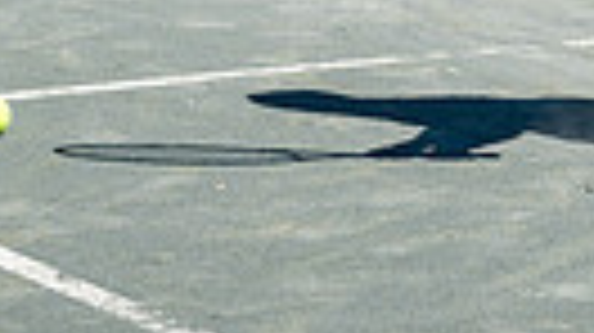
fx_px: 3793
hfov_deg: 8.8
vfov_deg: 4.9
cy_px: -371
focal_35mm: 241
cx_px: 723
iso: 200
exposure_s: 1/1600
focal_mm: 48
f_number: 3.5
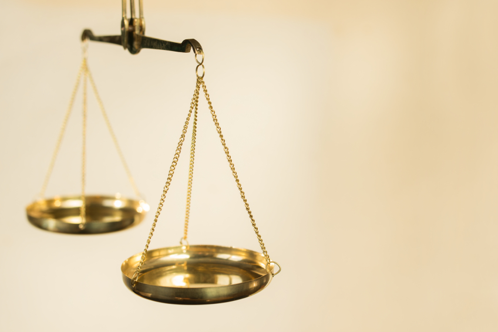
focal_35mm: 50
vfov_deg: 27.0
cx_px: 249
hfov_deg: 39.6
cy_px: 166
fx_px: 692
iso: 100
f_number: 5.6
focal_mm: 50
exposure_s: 1/200
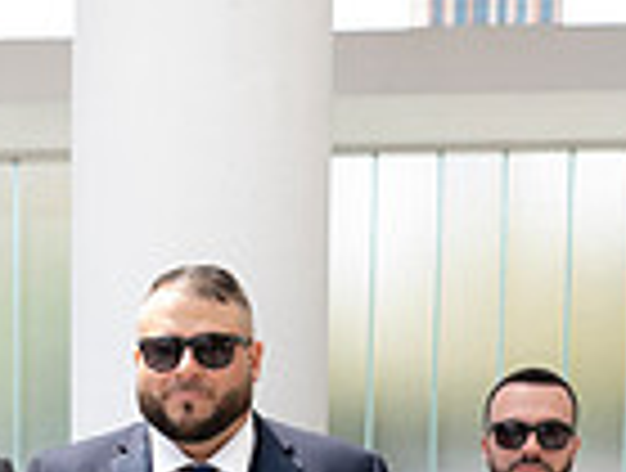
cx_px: 86
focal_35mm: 96
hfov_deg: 20.1
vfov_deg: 14.3
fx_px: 1741
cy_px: 742
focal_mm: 24
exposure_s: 1/250
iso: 50
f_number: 2.8
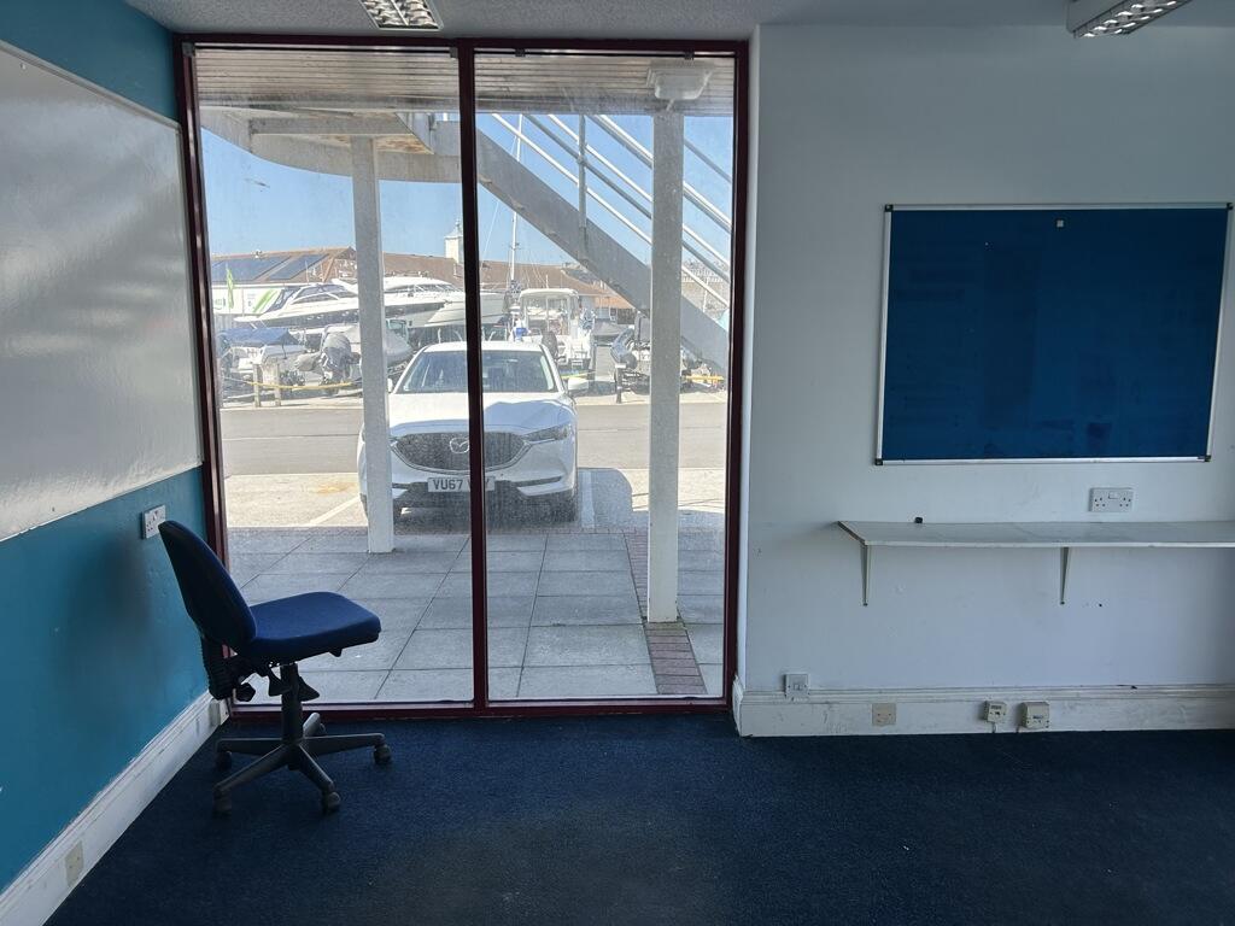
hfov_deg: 67.3
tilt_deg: -9.2
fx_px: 928
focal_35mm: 26
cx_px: 618
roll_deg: +0.4
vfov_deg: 53.1
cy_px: 463
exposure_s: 1/1196
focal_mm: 5.7
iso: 50
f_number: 1.5
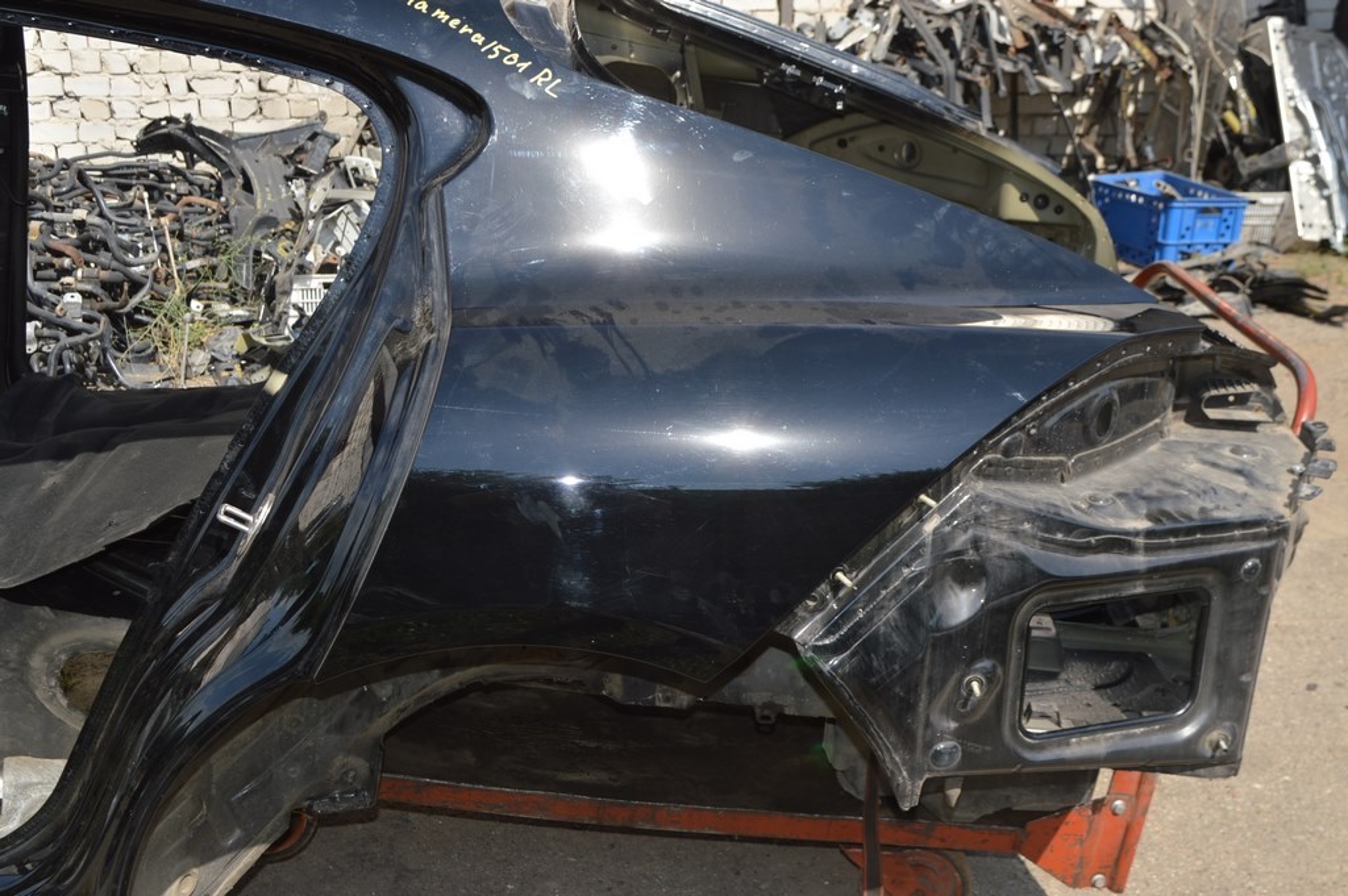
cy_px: 448
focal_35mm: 44
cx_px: 674
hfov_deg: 45.0
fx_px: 1627
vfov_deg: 30.8
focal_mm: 29
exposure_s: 1/200
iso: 100
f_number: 9
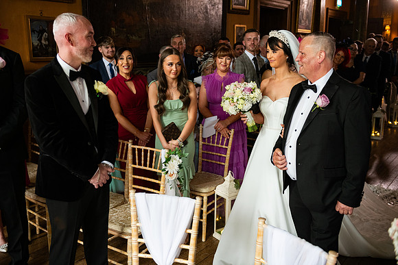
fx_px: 376
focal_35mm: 34
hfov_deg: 55.8
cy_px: 132
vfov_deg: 38.9
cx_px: 199
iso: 800
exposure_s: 1/160
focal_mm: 34
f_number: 3.5
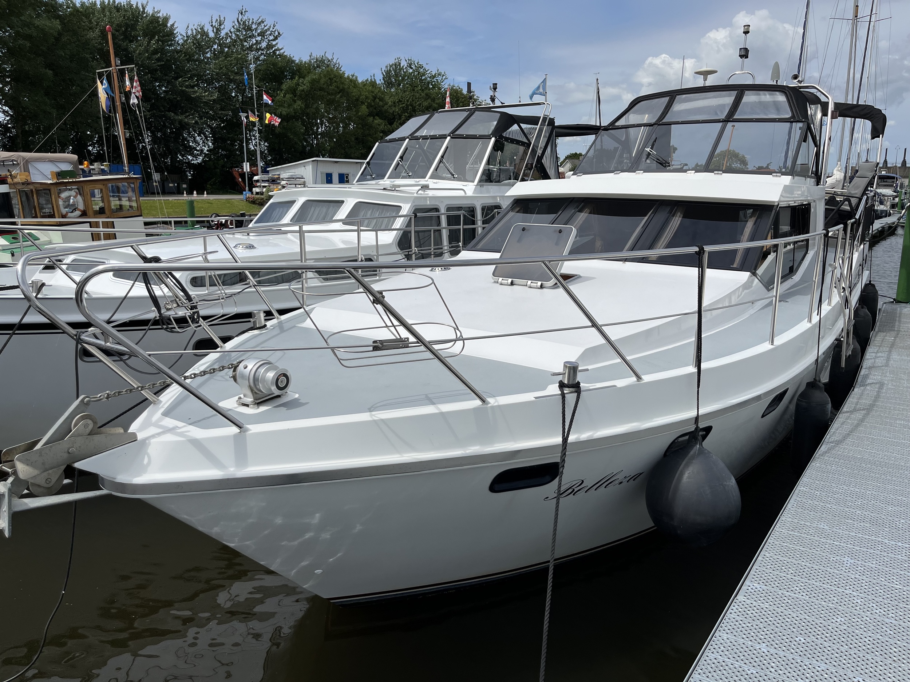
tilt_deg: -12.2
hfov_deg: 67.3
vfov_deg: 53.1
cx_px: 455
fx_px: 683
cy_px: 341
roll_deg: -0.2
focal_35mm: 26
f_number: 1.6
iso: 50
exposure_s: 1/7353
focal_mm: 5.1
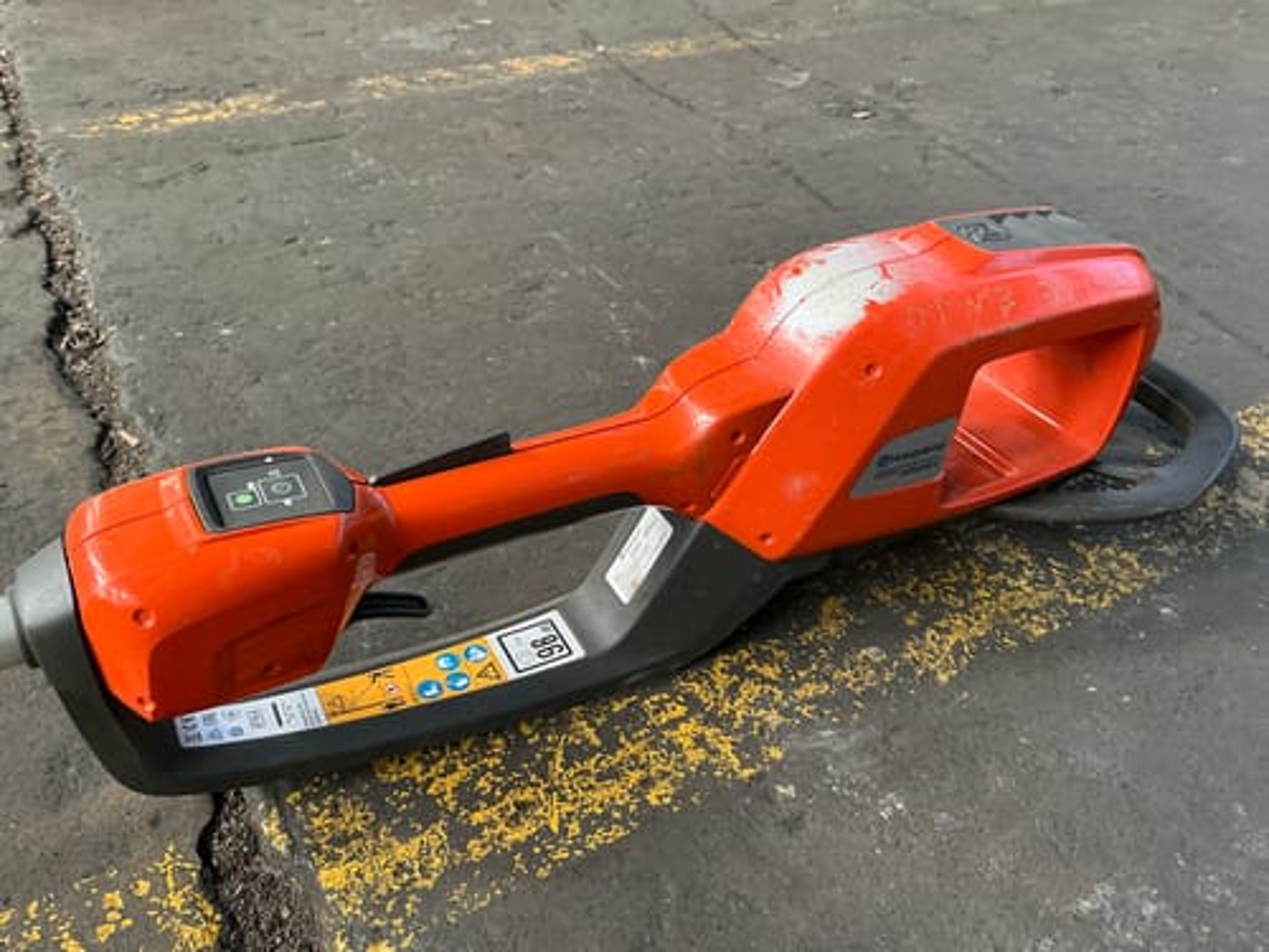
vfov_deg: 49.7
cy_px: 476
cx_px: 634
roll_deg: -2.5
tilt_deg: -37.0
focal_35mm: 28
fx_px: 1026
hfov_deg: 63.4
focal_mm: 3
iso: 80
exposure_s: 1/60
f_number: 1.8
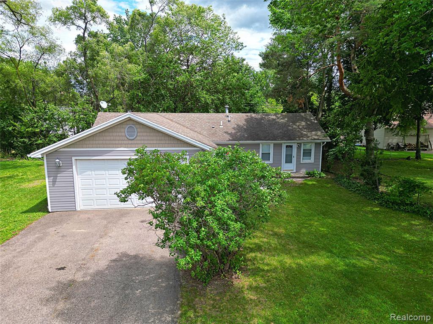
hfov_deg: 71.6
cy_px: 162
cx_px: 216
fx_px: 300
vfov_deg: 56.8
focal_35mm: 24
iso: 120
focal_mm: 6.7
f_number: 1.7
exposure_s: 1/1600
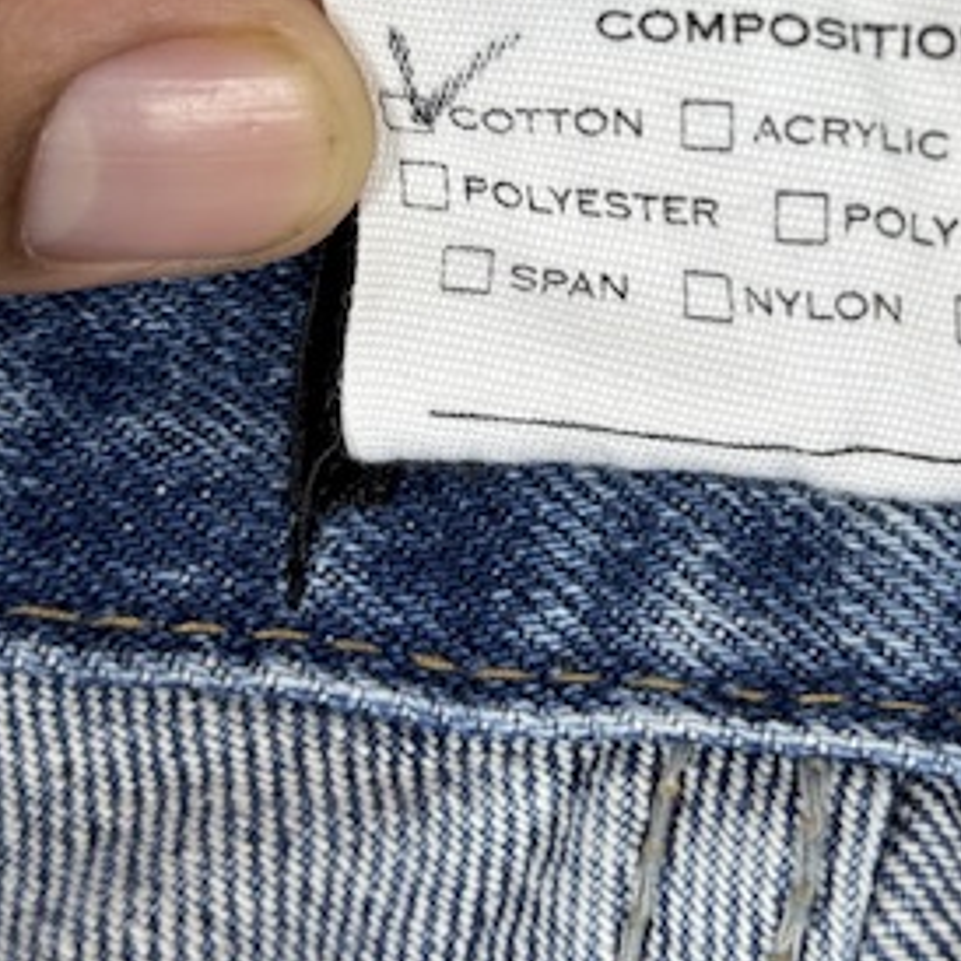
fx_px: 3109
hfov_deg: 17.4
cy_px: -56
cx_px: 814
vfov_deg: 17.1
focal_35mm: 99
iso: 80
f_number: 1.78
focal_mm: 6.76
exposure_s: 1/100
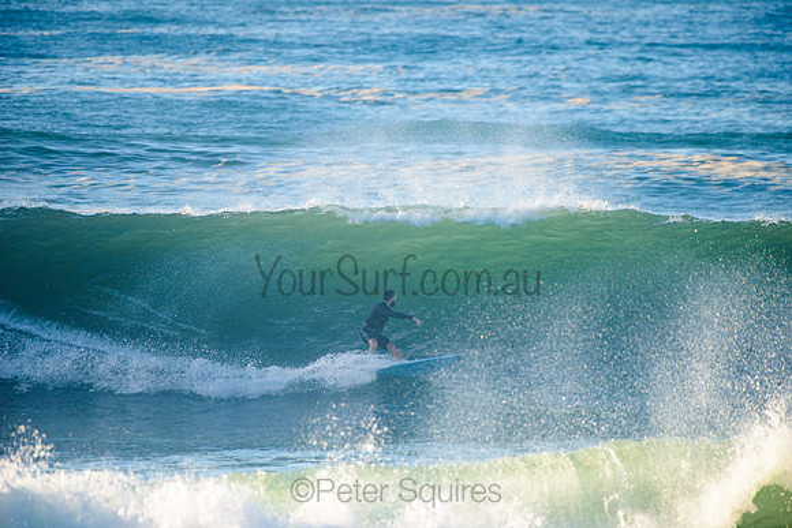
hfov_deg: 4.1
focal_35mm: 500
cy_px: 264
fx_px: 11004
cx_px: 396
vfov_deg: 2.8
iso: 360
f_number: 5.6
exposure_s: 1/1600
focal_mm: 500
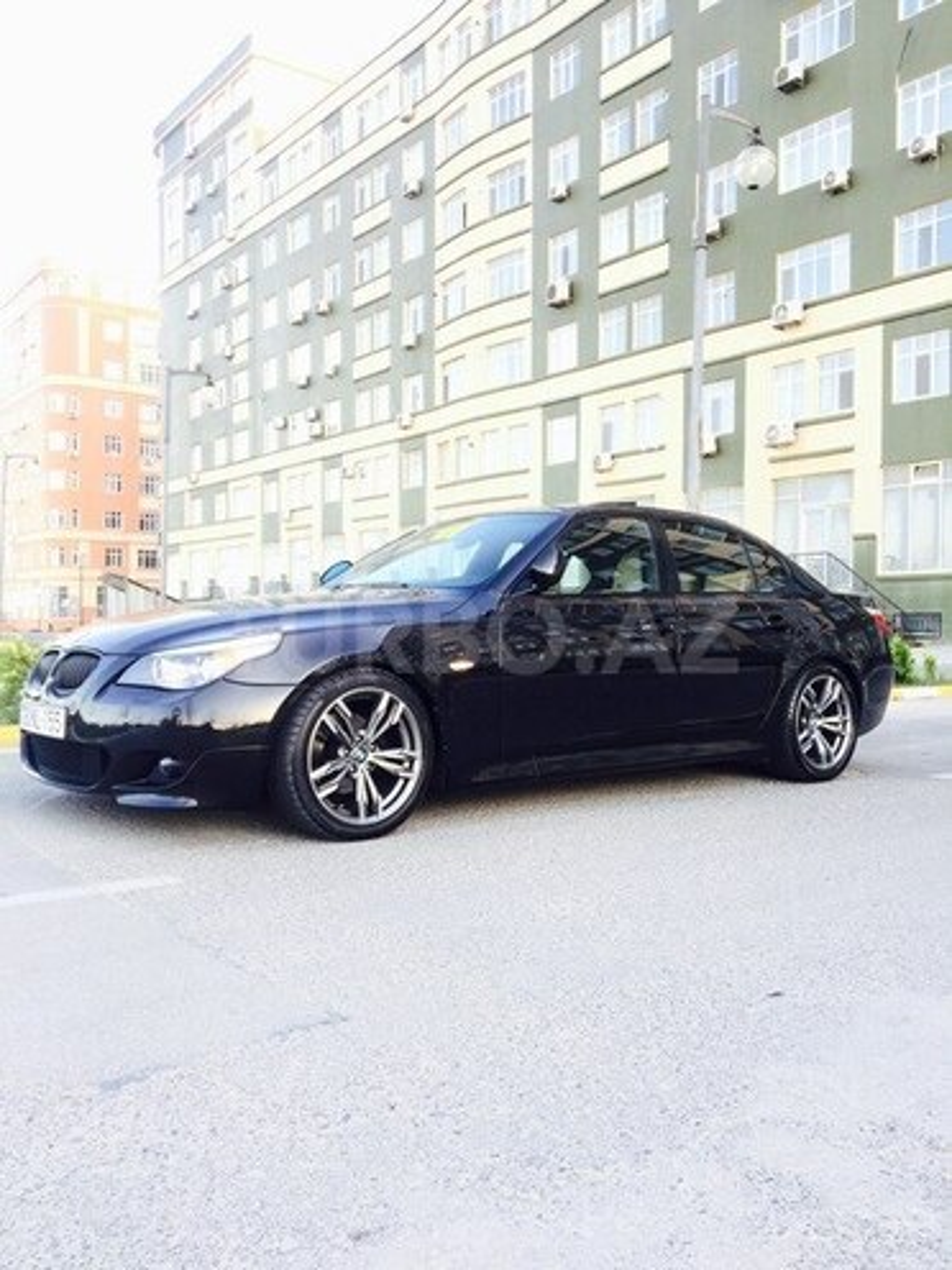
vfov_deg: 61.7
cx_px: 476
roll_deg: -0.3
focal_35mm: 29
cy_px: 635
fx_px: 1063
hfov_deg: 48.2
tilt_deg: -1.7
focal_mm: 4.15
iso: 32
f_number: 2.2
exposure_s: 1/100
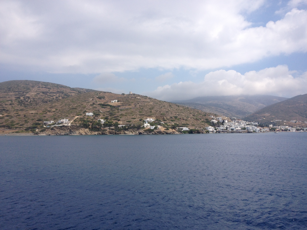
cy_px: 115
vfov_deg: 40.7
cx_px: 154
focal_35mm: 35
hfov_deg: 52.6
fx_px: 310
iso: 50
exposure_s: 1/2762
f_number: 2.4
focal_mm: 4.28
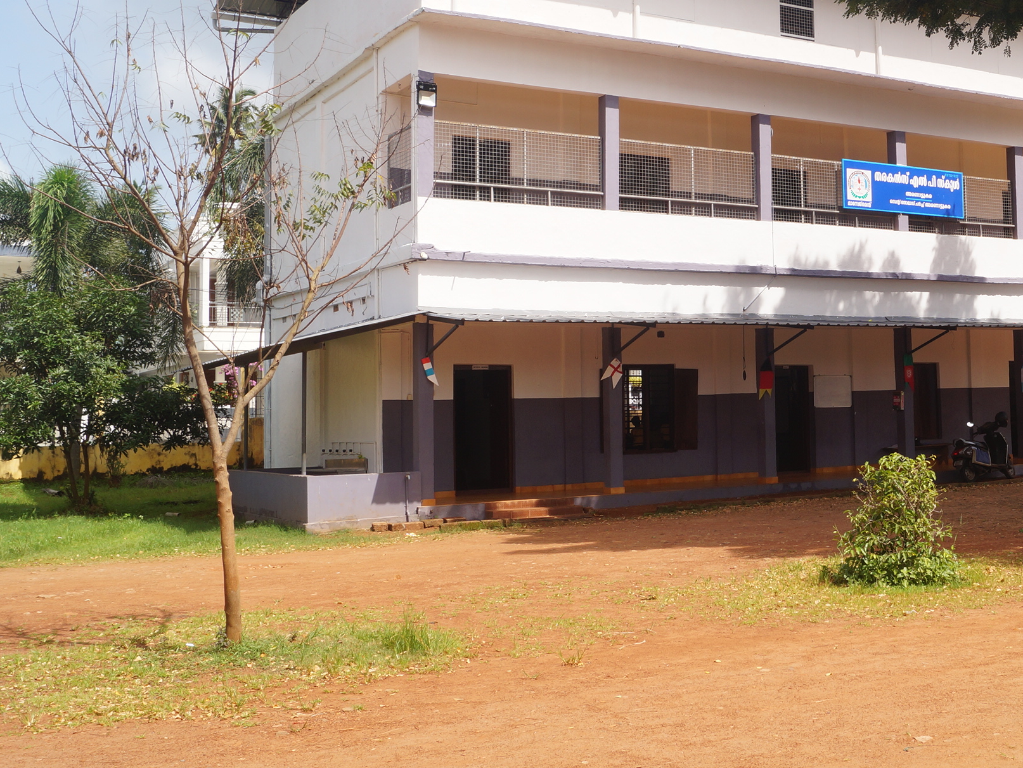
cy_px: 309
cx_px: 783
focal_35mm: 44
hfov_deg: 41.5
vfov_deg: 32.8
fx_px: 1301
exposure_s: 1/80
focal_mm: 18
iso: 100
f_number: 14
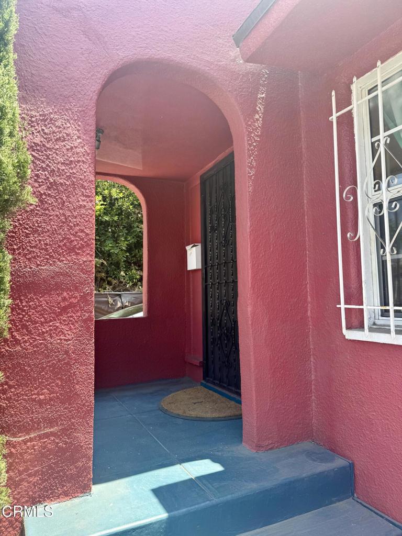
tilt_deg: +5.1
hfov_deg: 56.8
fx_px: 372
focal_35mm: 24
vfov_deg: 71.6
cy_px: 268
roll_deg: +1.0
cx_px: 201
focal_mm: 6.76
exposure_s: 1/528
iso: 80
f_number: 1.78
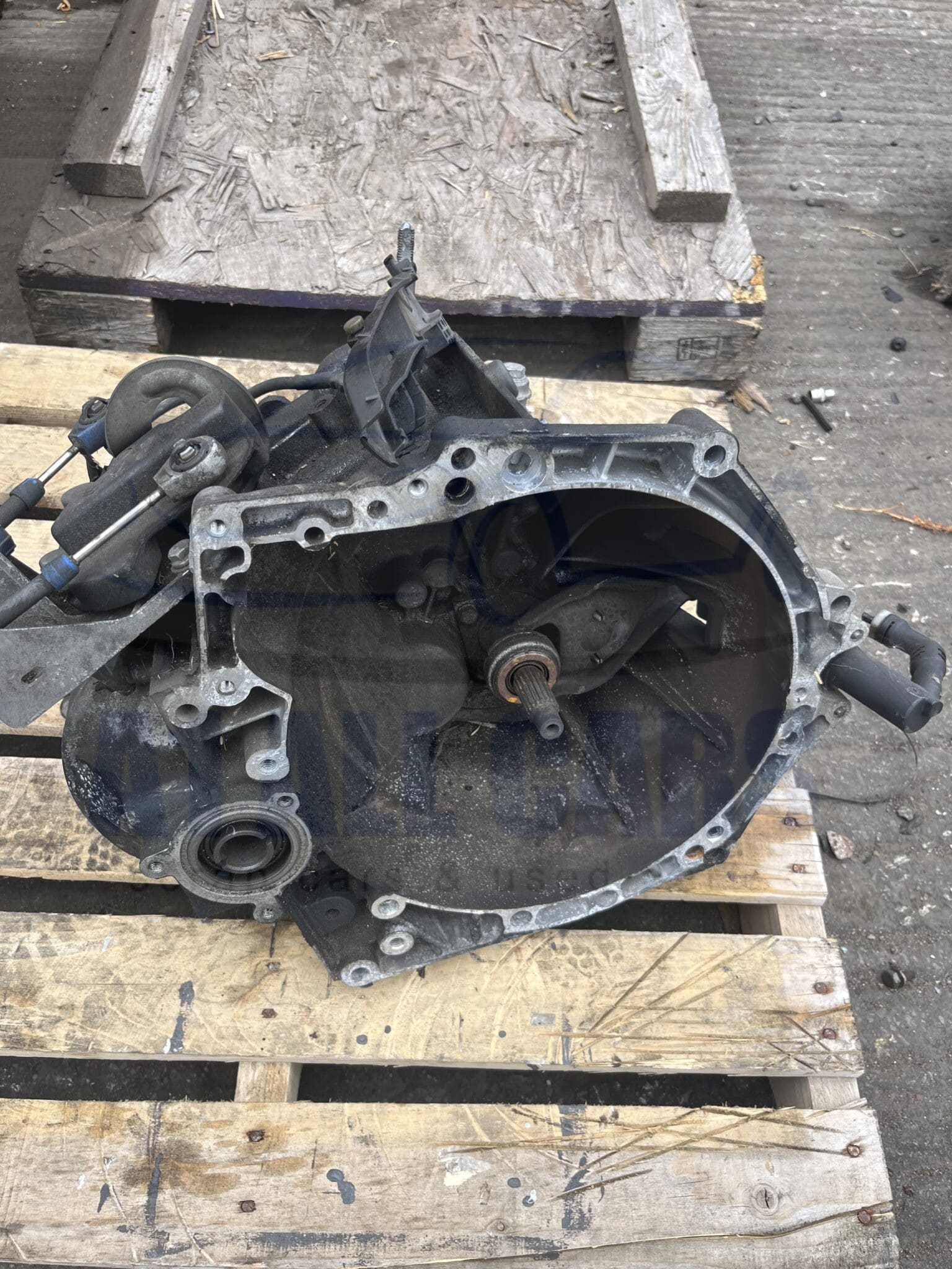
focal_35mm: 26
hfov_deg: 53.1
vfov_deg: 67.3
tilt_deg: -52.3
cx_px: 476
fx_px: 953
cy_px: 634
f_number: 1.6
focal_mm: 5.1
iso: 50
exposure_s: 1/705
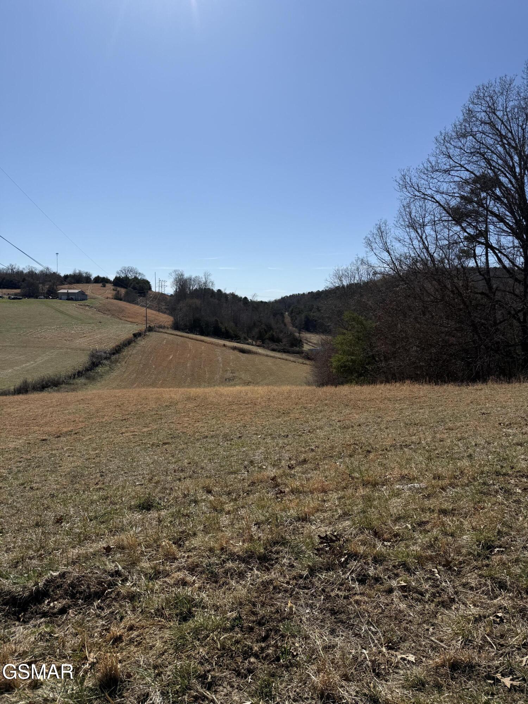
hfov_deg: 56.8
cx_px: 264
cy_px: 352
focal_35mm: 24
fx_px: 488
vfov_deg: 71.6
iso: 80
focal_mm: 6.76
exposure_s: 1/7353
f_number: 1.78
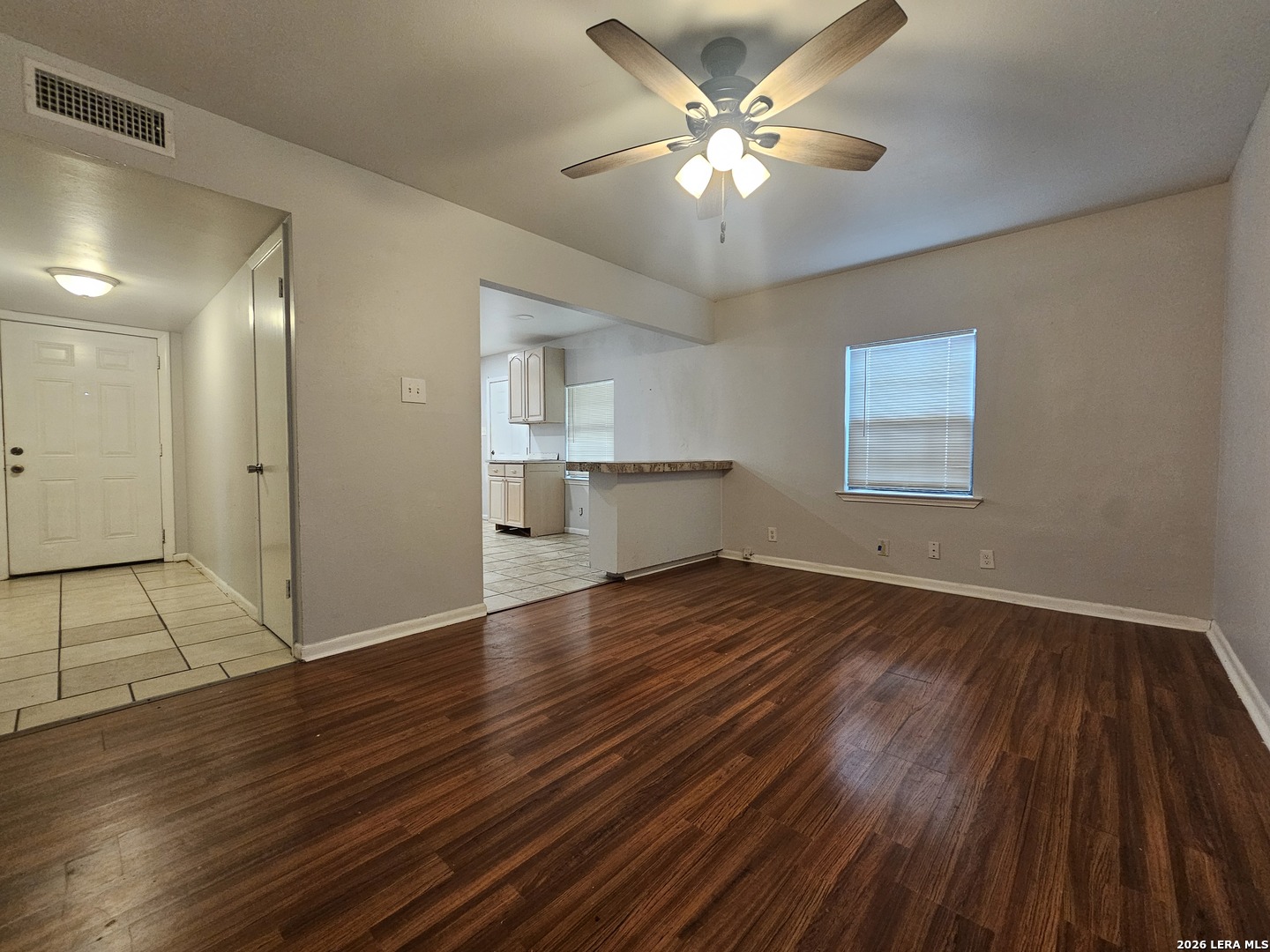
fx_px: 477
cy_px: 476
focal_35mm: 13
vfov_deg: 89.9
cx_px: 635
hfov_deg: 106.2
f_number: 2.2
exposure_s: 1/40
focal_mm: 2.2
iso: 320
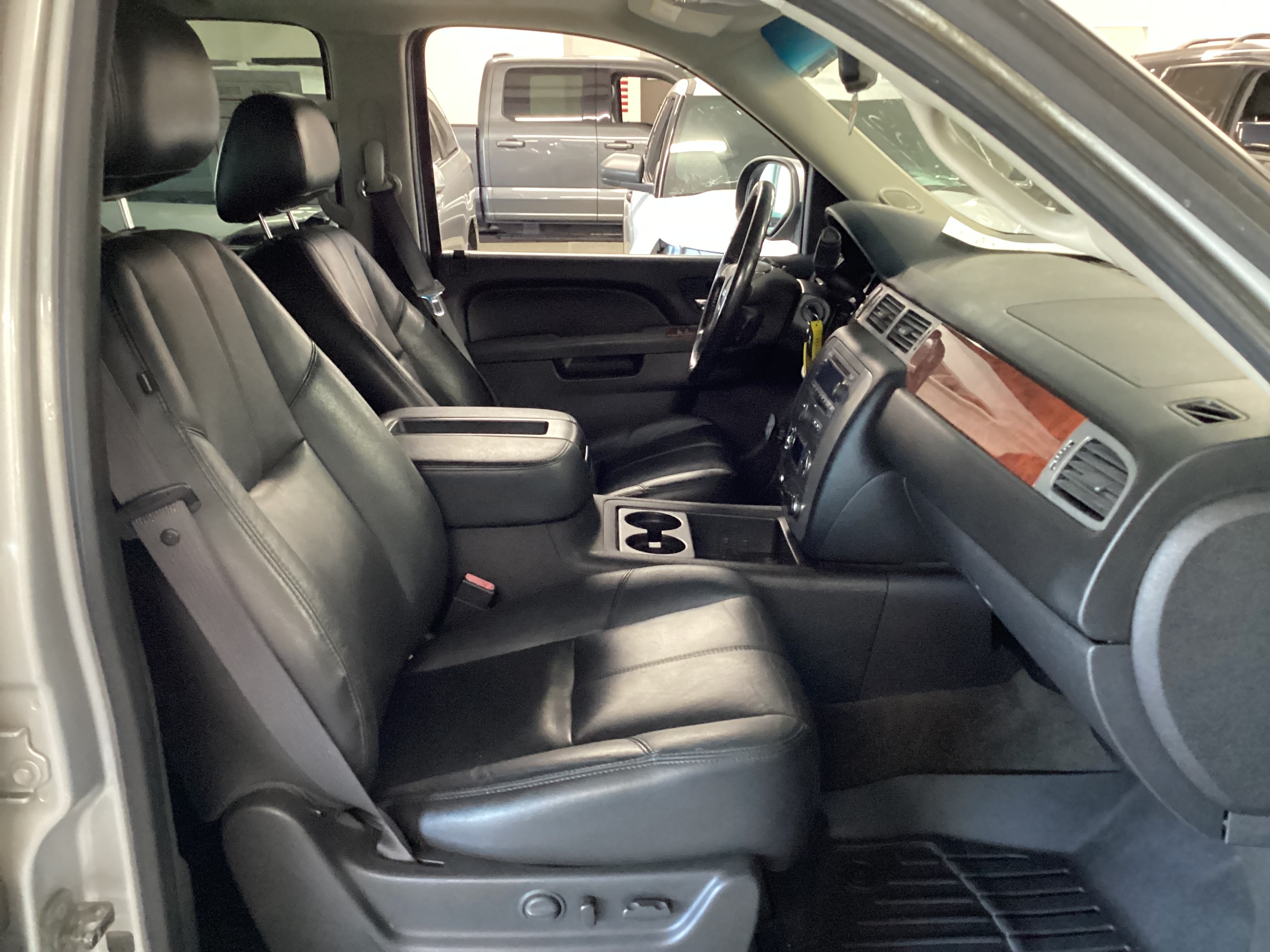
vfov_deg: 45.4
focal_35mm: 31
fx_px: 1137
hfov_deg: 58.4
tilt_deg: -18.7
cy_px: 476
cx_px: 635
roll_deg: +0.9
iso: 640
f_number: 2.4
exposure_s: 1/25
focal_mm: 3.3
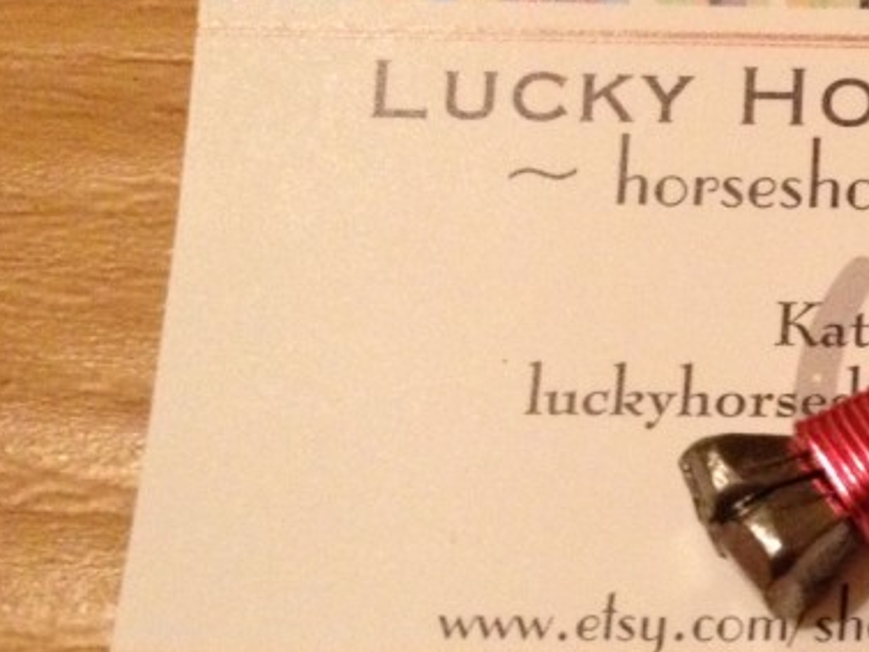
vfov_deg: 15.6
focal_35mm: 95
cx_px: 1166
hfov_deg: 18.9
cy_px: 286
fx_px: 2386
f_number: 2.4
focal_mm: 4.28
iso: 400
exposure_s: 1/15
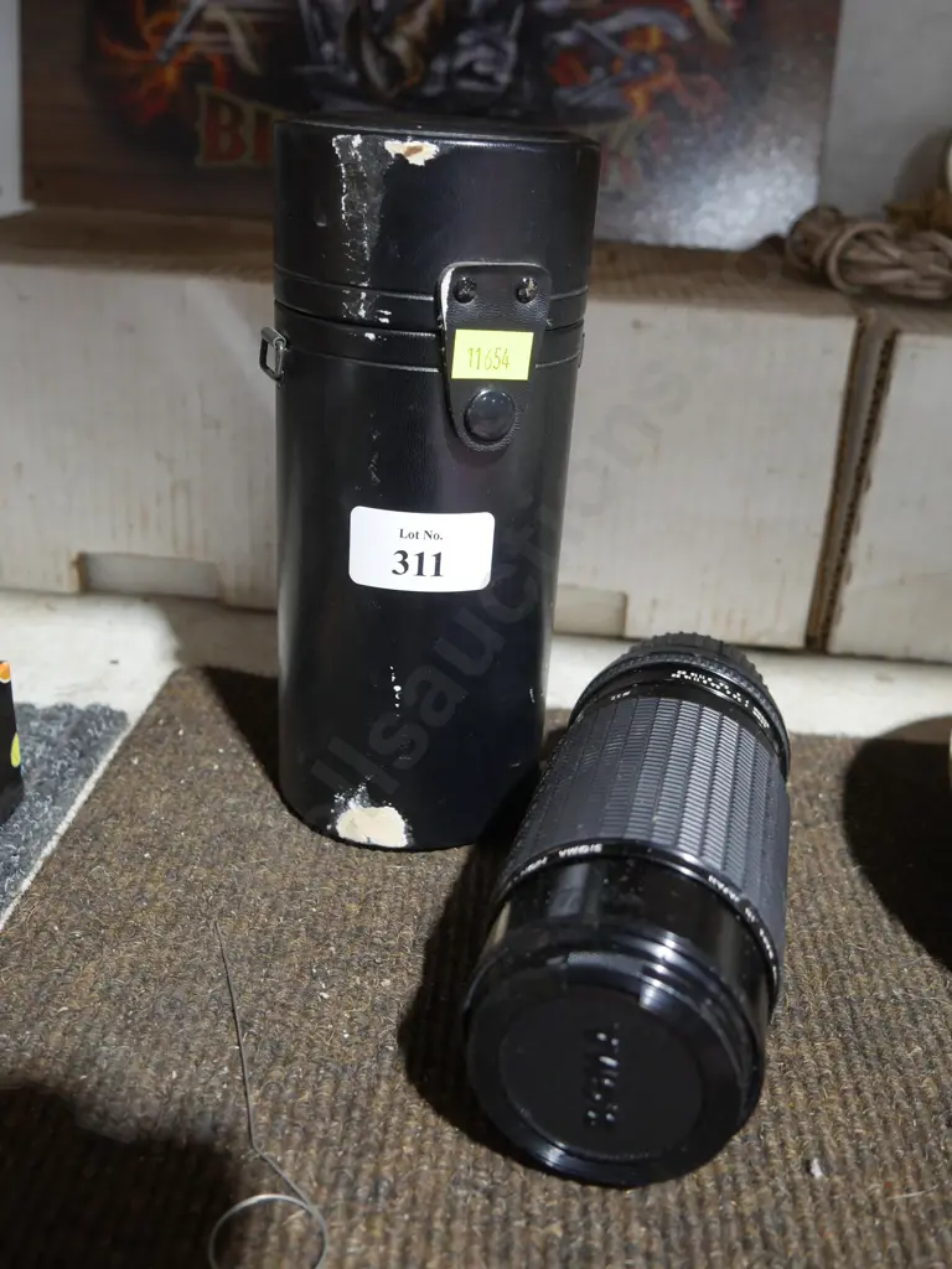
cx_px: 476
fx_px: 1173
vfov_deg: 56.8
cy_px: 634
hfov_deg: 44.2
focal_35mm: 32
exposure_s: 1/60
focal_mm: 16
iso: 1250
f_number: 3.6
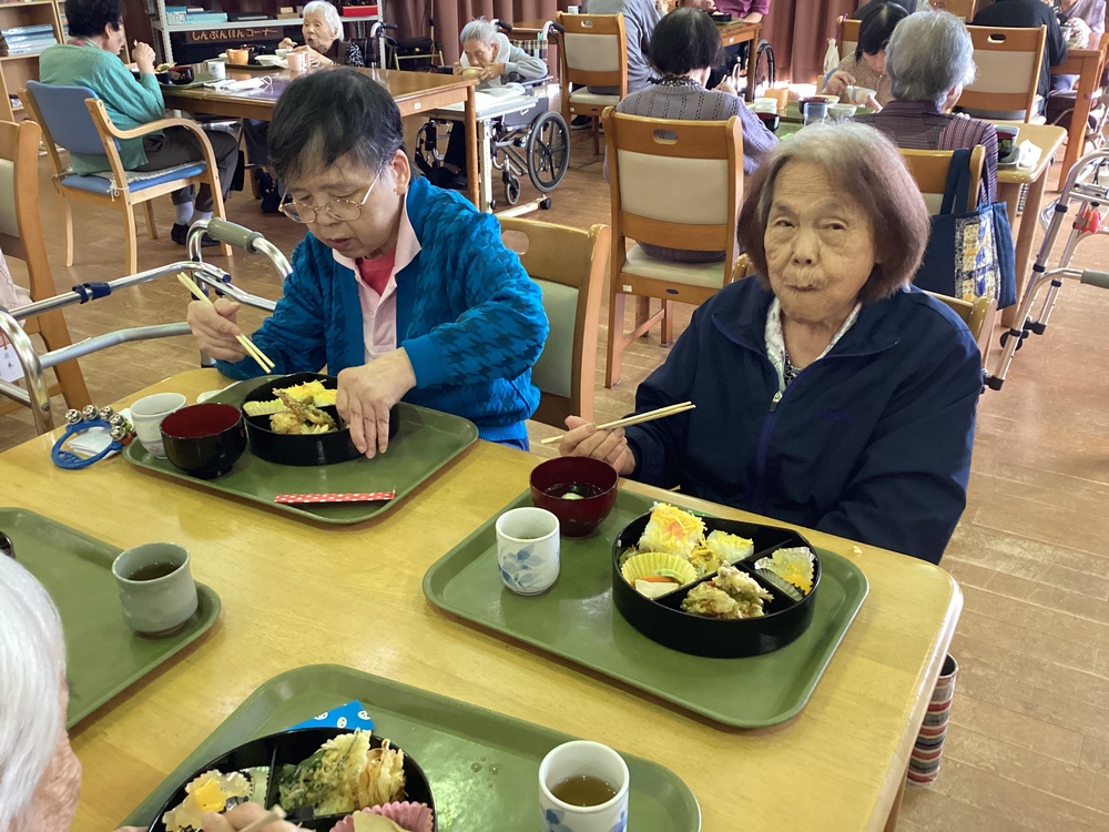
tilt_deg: -27.0
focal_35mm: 31
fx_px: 993
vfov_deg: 45.4
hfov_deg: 58.4
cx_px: 554
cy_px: 416
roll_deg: +0.0
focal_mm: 3.3
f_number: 2.4
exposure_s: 1/60
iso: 320
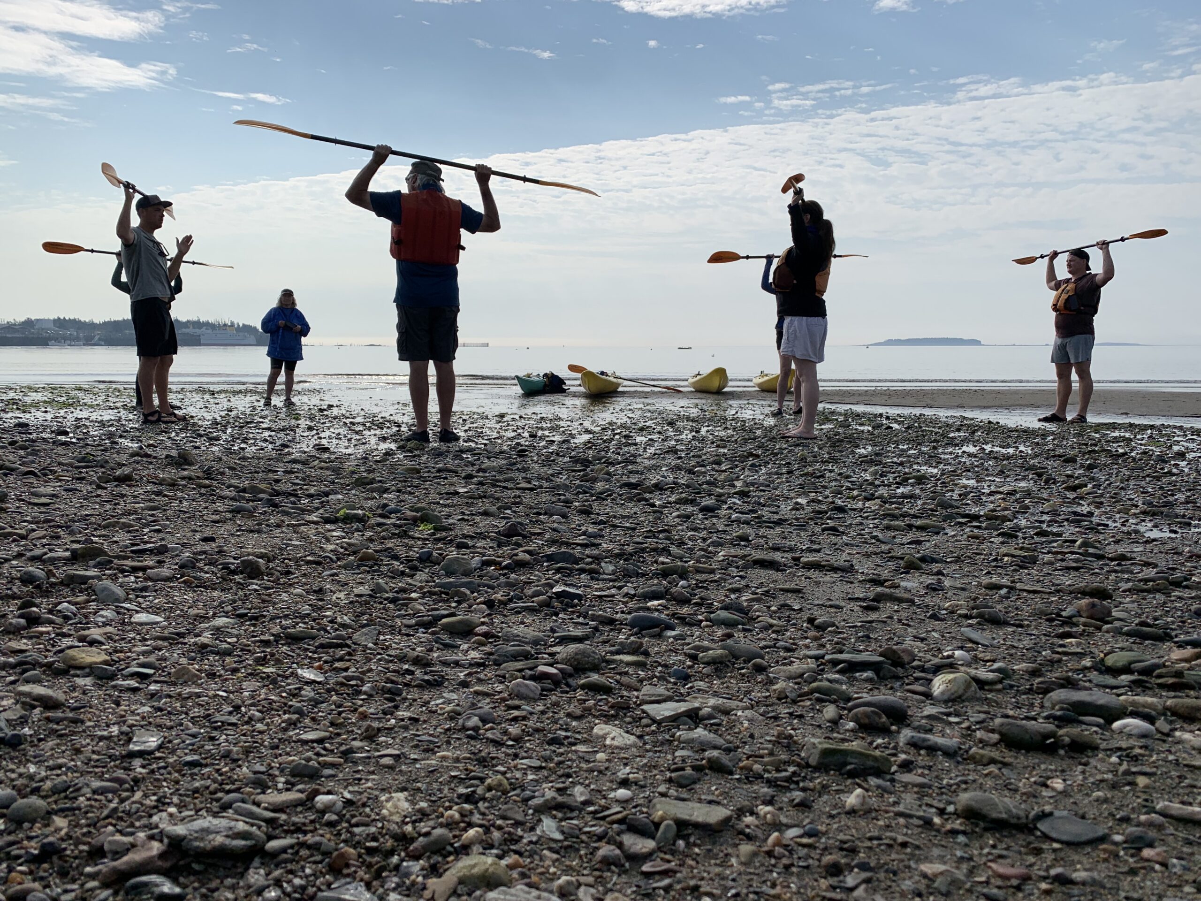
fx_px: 902
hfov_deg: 67.3
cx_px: 600
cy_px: 450
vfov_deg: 53.1
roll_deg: +0.1
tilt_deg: -6.8
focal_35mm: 26
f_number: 1.8
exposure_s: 1/5714
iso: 25
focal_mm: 4.25
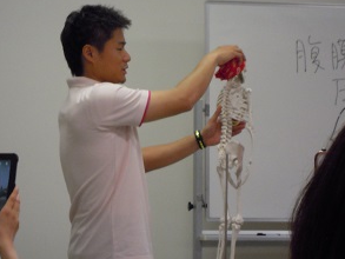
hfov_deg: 10.4
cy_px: 98
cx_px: 158
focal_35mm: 191
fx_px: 1904
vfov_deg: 7.8
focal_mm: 25
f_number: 6.6
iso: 500
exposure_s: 1/25
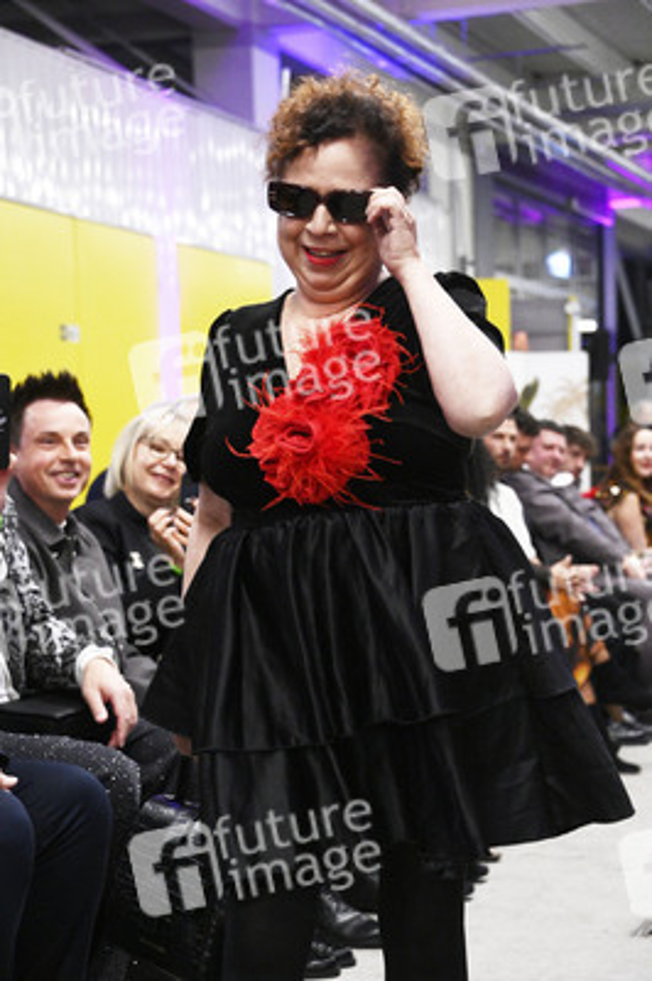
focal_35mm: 85
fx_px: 2313
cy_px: 490
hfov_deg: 16.0
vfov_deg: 23.9
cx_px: 326
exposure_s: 1/200
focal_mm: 85
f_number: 5.6
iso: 10000
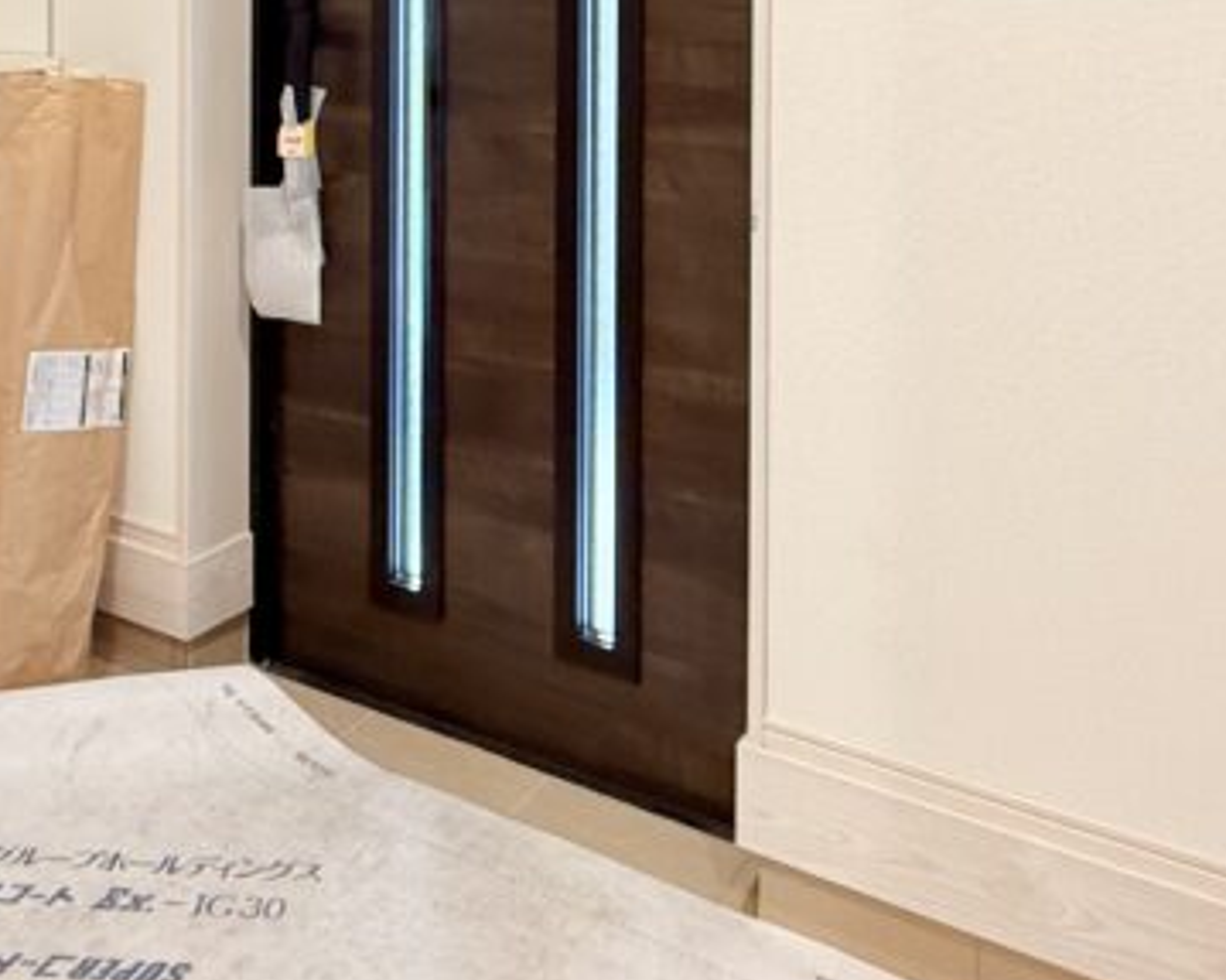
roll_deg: -0.9
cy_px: -3
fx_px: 1415
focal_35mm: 39
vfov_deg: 34.7
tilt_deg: -0.7
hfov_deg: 46.5
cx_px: 461
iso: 400
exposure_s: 1/50
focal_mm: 2.22
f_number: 2.2
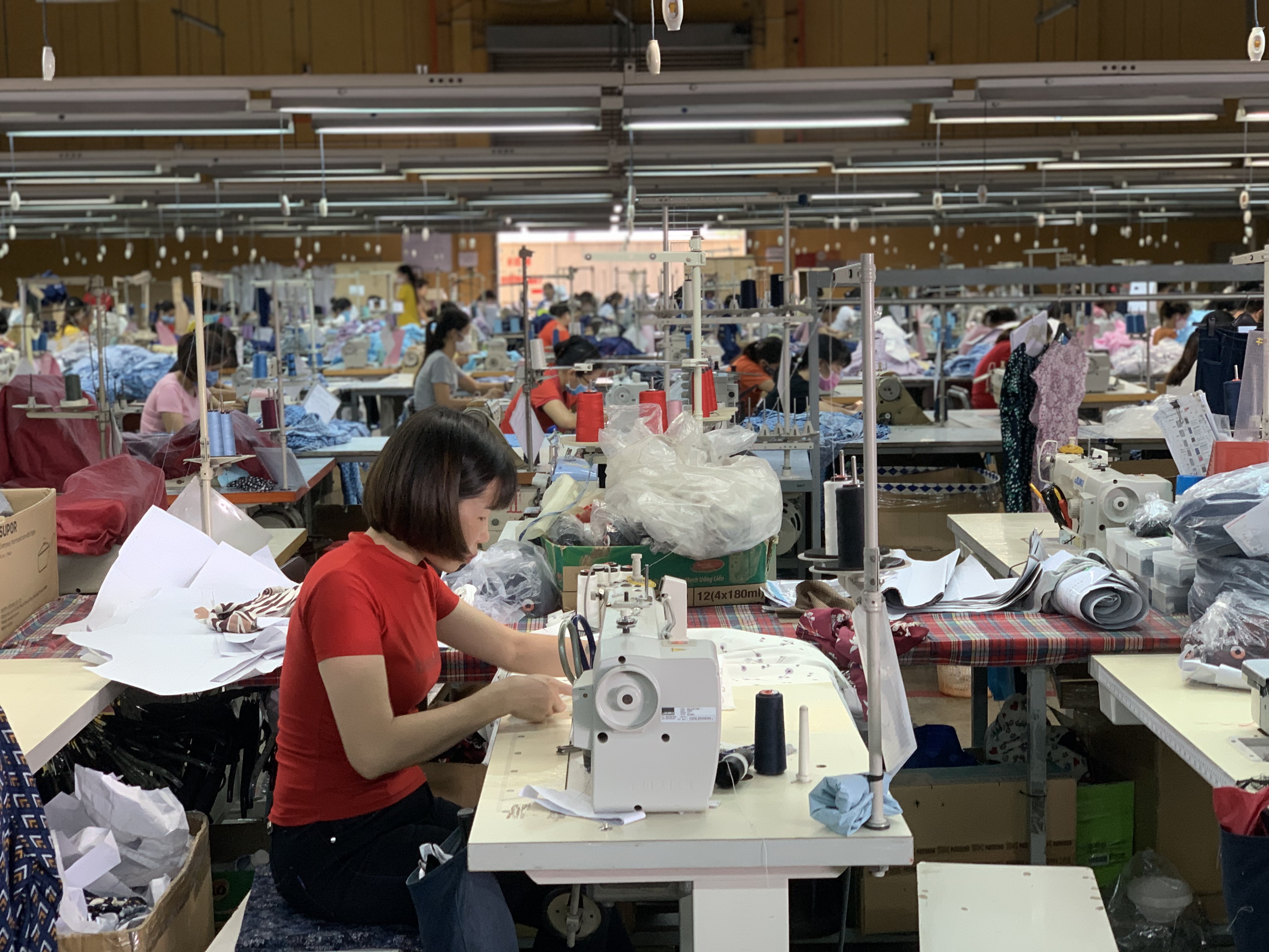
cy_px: 476
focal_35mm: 52
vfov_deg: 28.0
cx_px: 634
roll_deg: +0.3
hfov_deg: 36.8
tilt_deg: -5.6
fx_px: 1906
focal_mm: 6
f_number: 2.4
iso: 125
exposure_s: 1/50
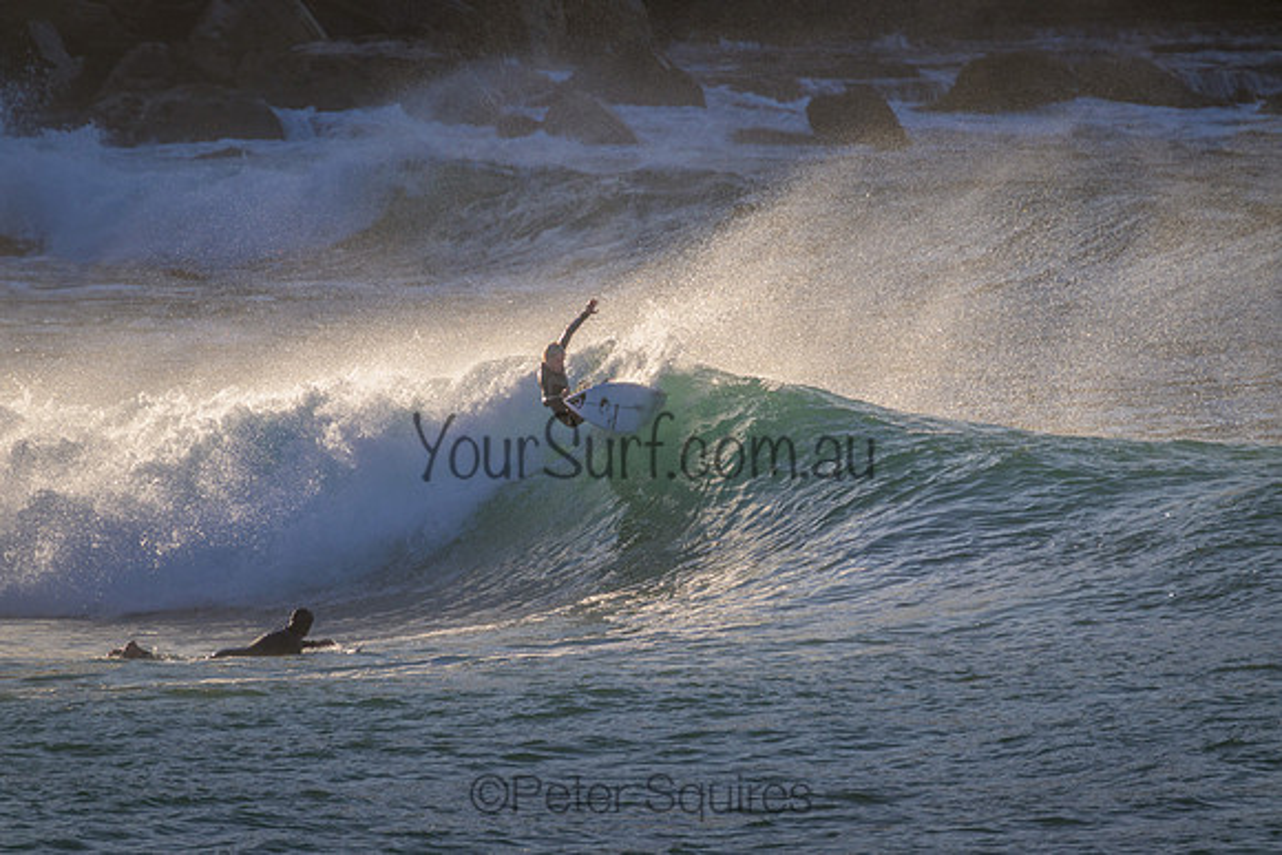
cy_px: 428
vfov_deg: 1.7
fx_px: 28494
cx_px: 641
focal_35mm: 800
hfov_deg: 2.6
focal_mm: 800
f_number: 11
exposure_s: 1/1250
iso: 800
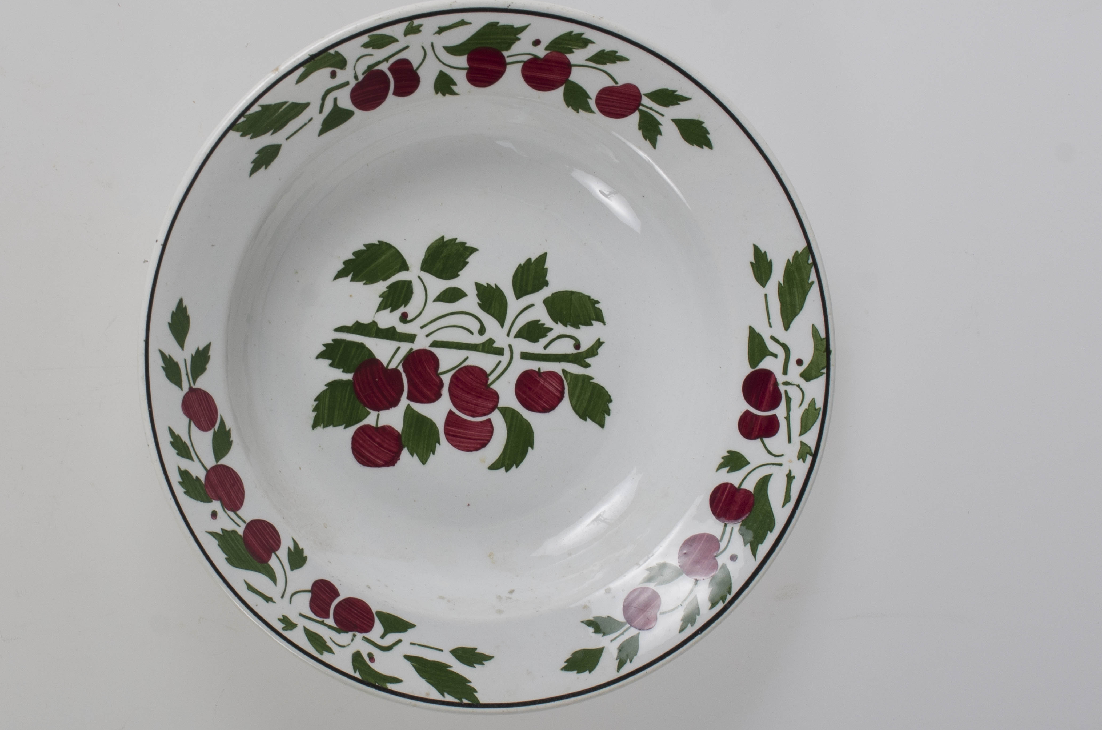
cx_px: 488
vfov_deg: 21.6
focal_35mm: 63
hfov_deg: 32.1
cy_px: 361
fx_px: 1912
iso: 160
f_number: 13
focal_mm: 35
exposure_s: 1/160
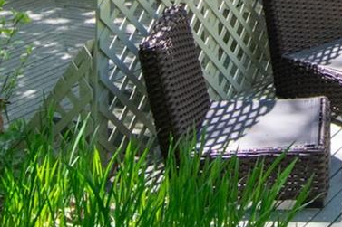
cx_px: 368
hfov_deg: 21.6
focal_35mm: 90
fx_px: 852
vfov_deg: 12.5
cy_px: -291
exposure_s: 1/80
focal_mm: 11
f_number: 11
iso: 640
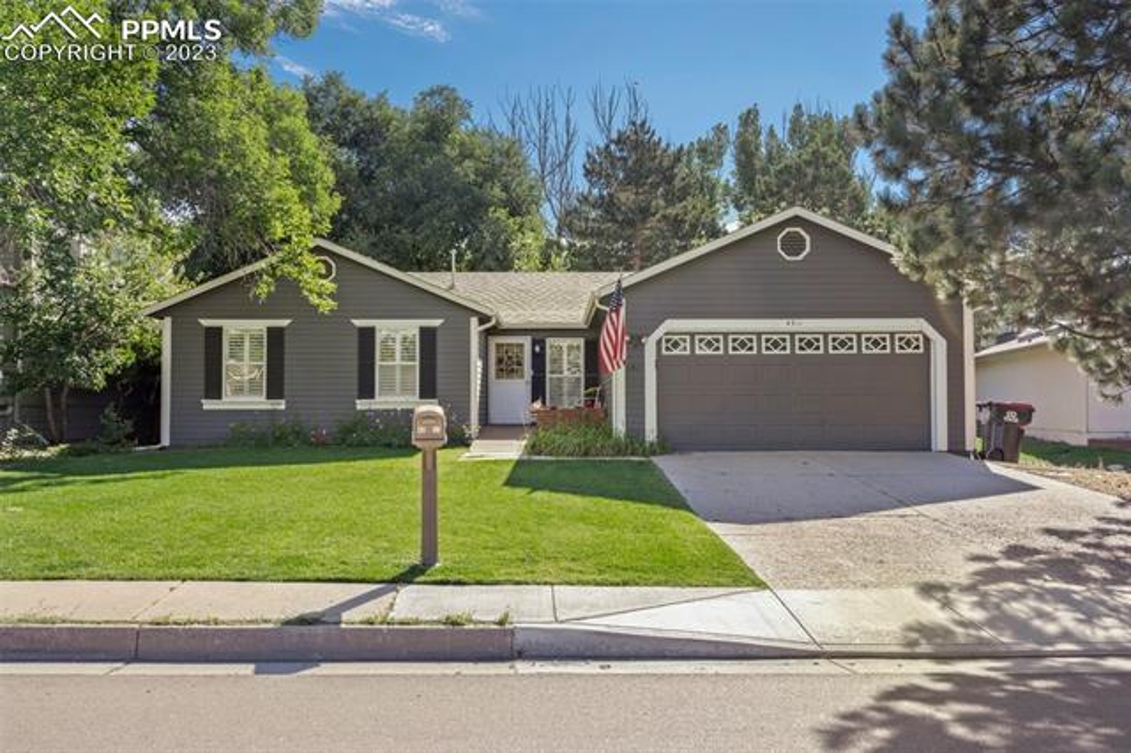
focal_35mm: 33
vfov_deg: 39.9
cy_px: 376
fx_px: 1036
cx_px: 566
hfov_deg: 57.2
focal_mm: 33
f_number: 11
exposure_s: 1/13
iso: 80
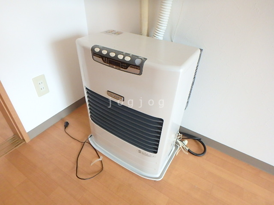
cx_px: 137
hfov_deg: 79.0
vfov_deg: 63.4
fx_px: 166
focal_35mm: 21
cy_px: 102
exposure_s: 1/30
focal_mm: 3.7
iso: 800
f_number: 3.5
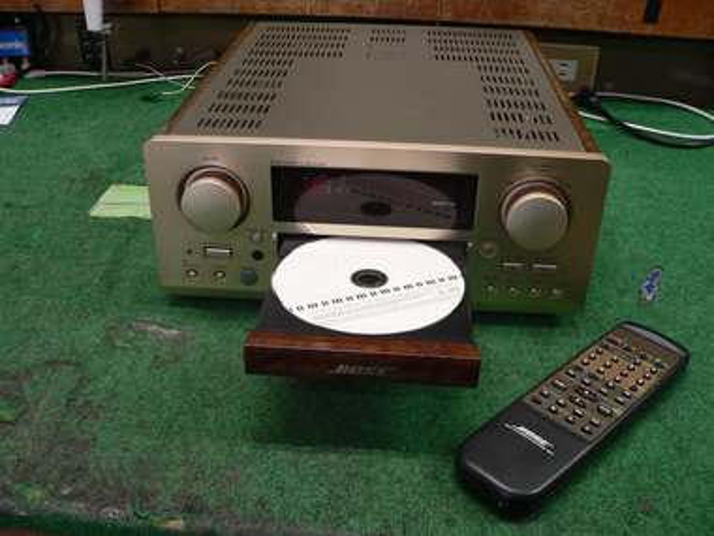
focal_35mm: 36
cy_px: 268
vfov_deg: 39.7
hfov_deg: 51.4
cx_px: 357
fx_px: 743
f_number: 2.8
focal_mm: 6
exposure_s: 1/30
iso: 200
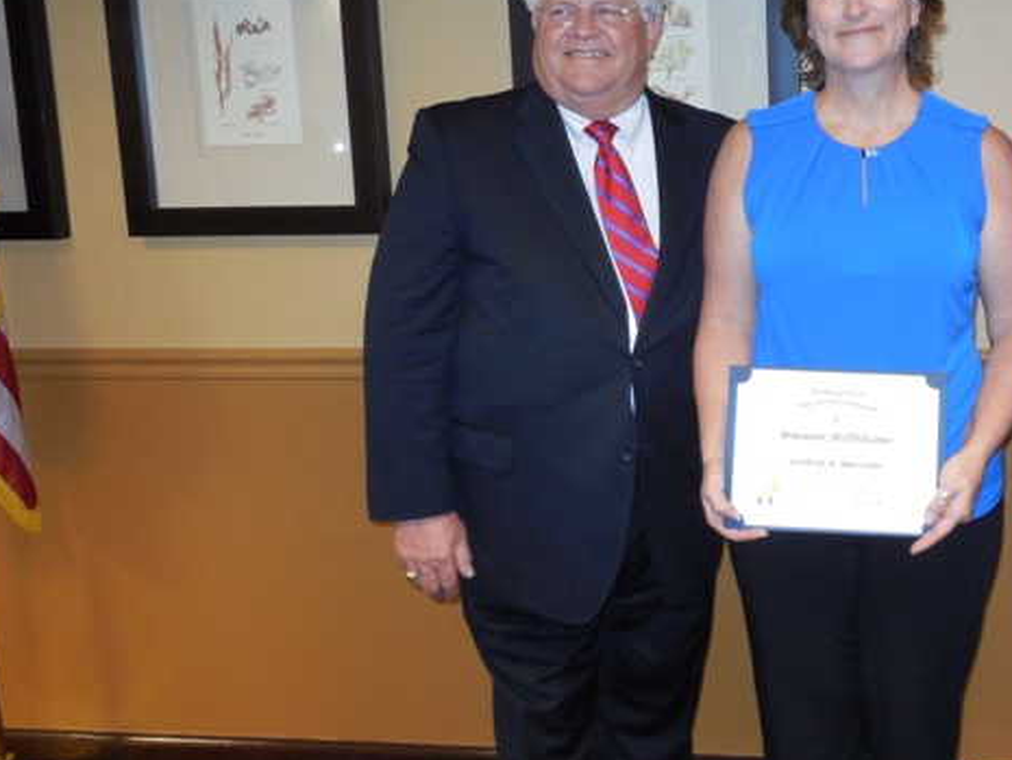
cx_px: 807
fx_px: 1257
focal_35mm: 43
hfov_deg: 41.9
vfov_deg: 33.5
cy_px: 309
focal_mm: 4.5
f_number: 3.1
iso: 280
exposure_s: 1/25
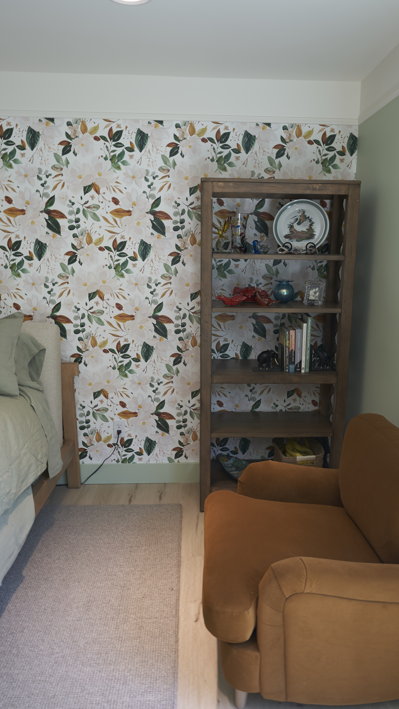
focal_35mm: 29
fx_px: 545
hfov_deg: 40.1
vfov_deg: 66.0
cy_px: 376
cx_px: 227
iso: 100
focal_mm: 23
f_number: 4.5
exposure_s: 1/15
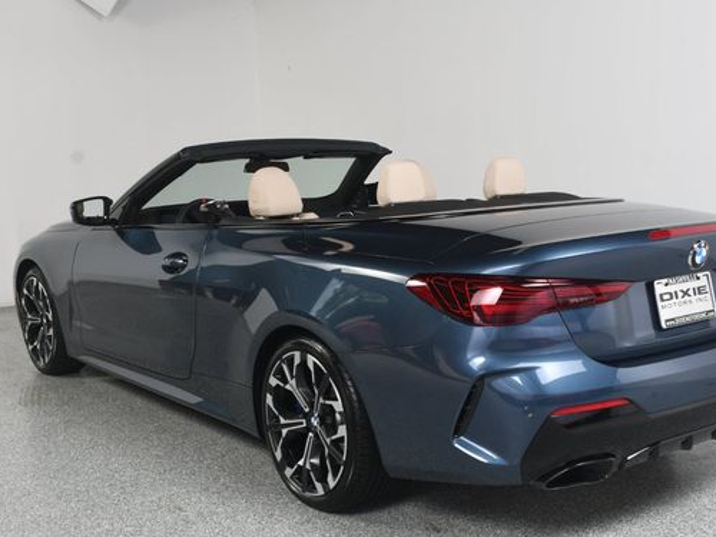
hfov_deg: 39.6
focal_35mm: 48
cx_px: 391
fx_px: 993
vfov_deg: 30.2
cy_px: 294
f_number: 8
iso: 100
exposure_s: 1/160
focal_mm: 26
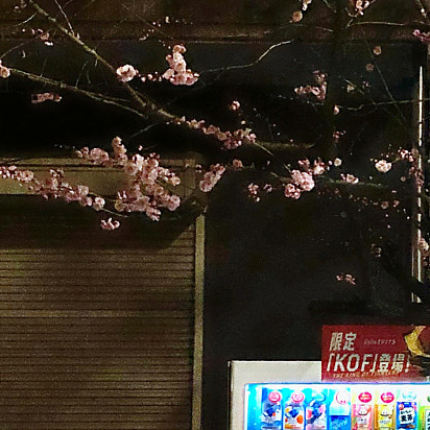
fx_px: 1349
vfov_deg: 18.1
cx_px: 432
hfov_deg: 17.7
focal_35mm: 96
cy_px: 289
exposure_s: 1/17
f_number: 1.8
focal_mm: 3.99
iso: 40
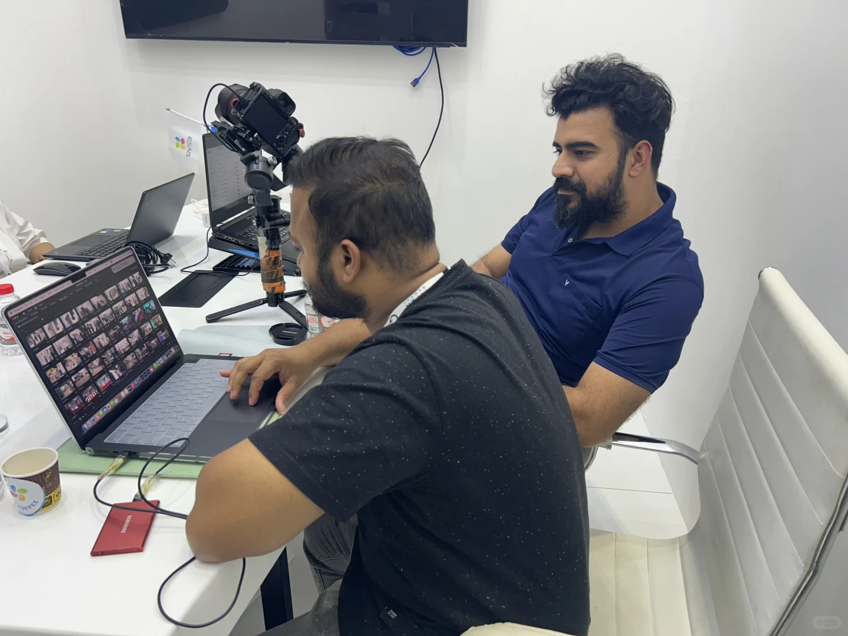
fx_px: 637
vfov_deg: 53.1
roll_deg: -0.5
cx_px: 424
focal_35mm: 26
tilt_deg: -22.1
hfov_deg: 67.3
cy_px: 318
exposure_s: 1/100
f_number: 1.5
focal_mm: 5.7
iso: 64
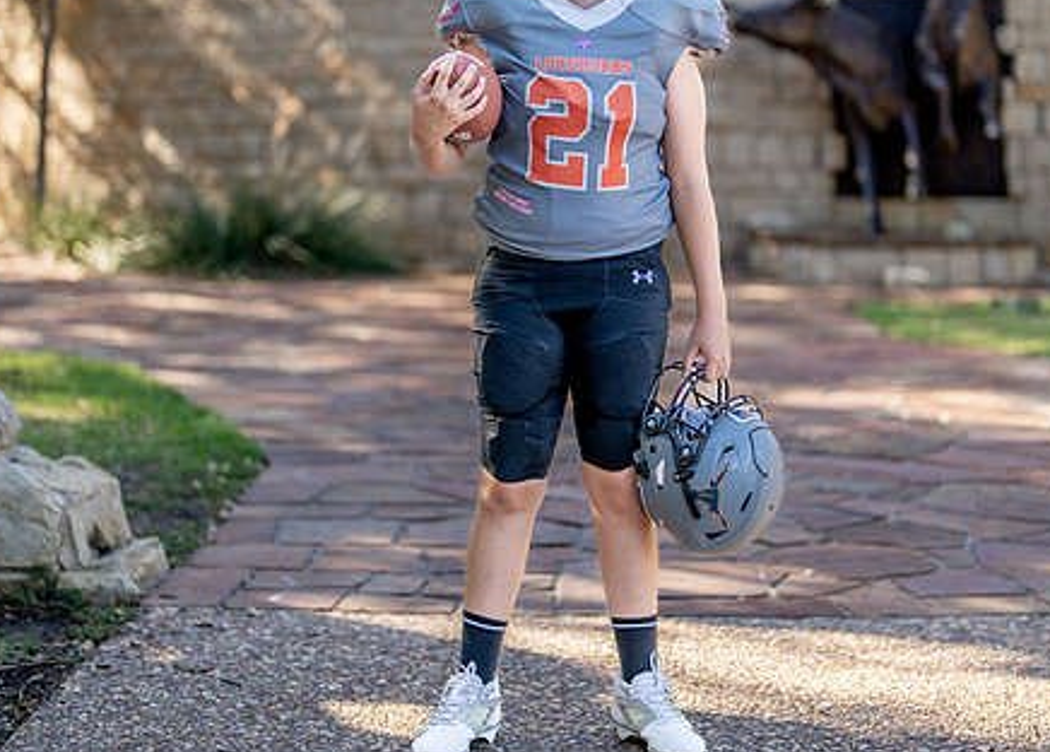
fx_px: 2238
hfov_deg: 26.4
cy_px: 288
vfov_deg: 19.0
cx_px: 588
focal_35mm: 75
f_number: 1.2
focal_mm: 50
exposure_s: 1/1000
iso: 100
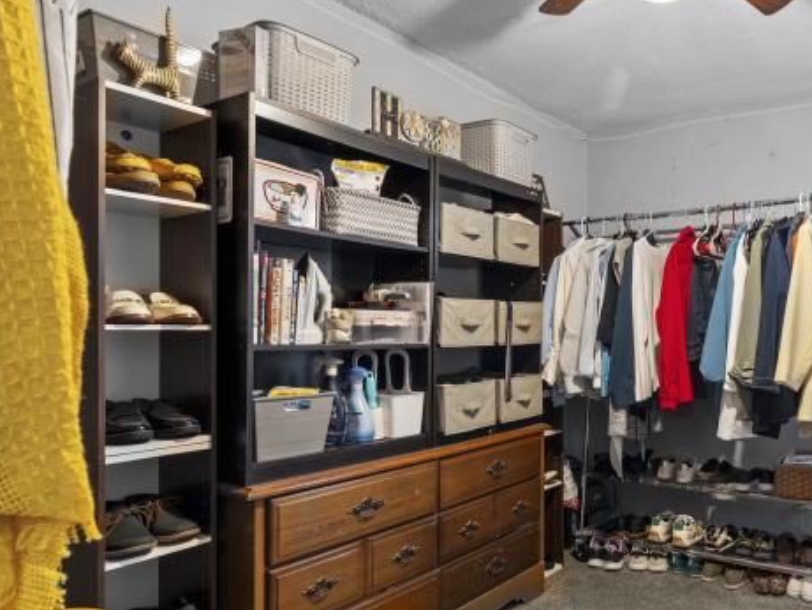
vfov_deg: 54.7
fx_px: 587
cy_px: 346
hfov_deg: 63.4
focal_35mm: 25
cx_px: 649
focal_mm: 16
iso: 400
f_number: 11
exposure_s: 3.2
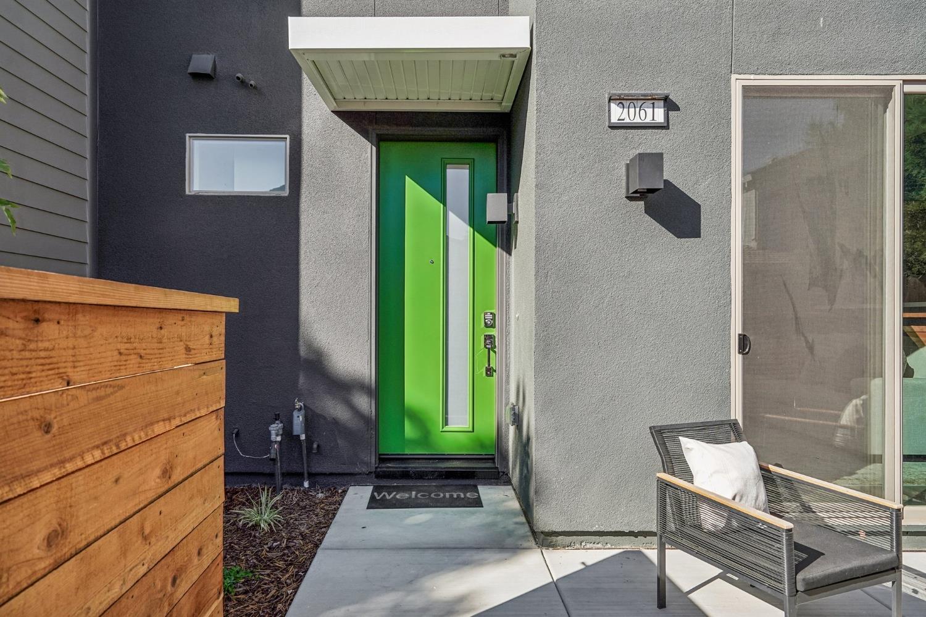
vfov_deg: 61.9
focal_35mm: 20
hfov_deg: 84.0
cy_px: 308
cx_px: 463
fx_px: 514
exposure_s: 1/400
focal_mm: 20
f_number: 8
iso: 320
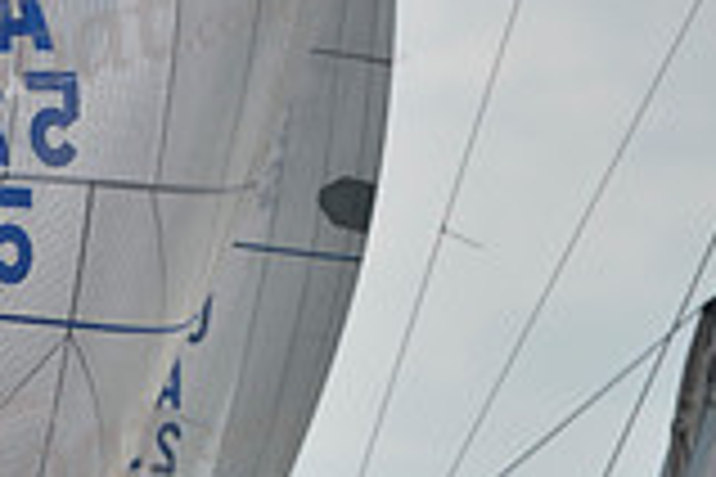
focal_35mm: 1239
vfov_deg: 1.1
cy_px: 785
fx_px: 24640
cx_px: -572
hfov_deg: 1.7
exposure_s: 1/2500
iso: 280
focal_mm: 340
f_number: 6.3
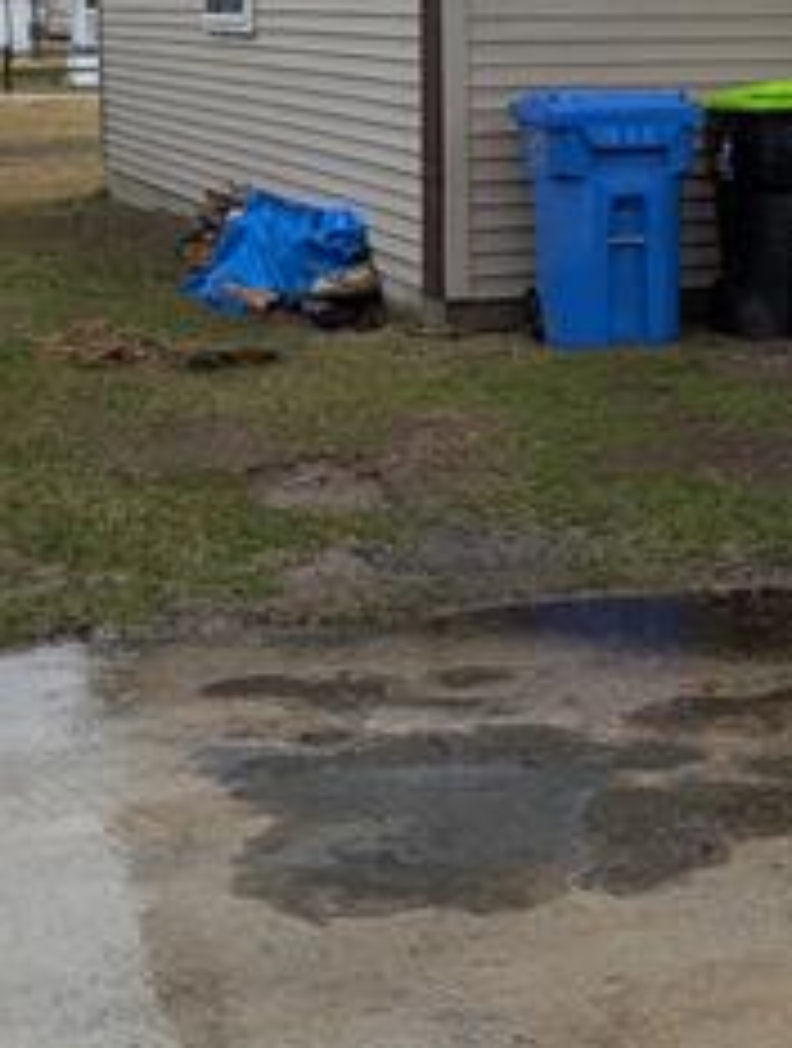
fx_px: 2399
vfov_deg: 24.1
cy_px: 144
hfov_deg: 18.0
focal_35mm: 79
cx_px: 900
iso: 22
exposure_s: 1/256
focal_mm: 6.9
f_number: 1.68
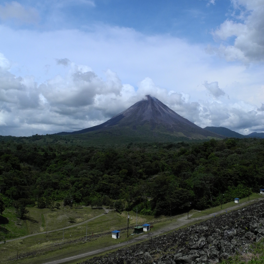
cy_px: 114
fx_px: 311
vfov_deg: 45.9
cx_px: 132
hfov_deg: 46.0
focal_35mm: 36
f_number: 6.3
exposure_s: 1/1215
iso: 100
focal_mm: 6.4
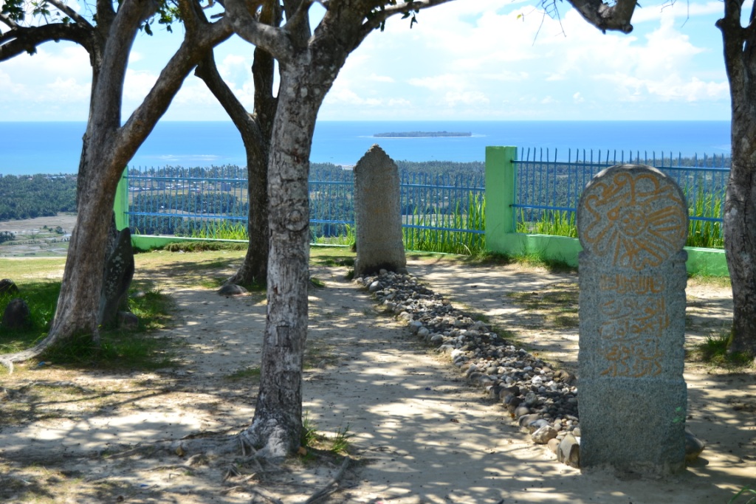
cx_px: 378
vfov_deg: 20.2
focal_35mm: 68
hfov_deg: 29.9
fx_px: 1418
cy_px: 252
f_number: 8
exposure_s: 1/250
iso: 100
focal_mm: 45
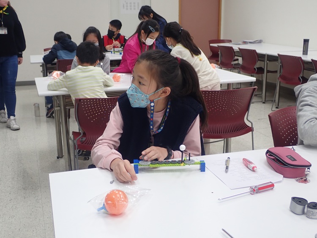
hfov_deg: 43.8
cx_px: 158
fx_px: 394
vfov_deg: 33.6
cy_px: 119
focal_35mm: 43
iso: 200
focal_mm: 7.86
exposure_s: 1/50
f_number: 2.9
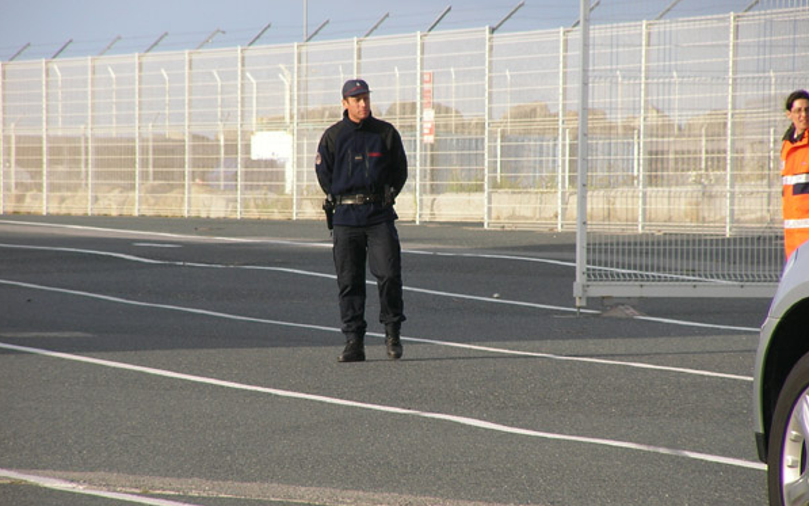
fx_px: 5159
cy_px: 249
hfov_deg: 9.0
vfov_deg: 5.6
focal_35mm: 234
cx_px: 404
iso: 50
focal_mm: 33.8
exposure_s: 1/357
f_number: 3.7
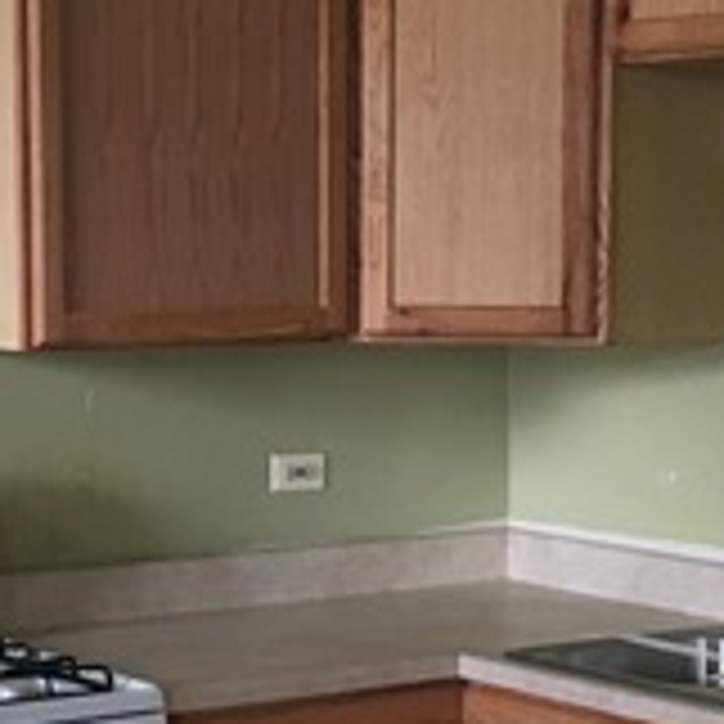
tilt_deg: -6.1
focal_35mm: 102
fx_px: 2414
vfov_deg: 17.0
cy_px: 468
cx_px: 346
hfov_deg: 17.1
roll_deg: -0.2
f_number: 2.2
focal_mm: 4.15
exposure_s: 1/30
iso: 125
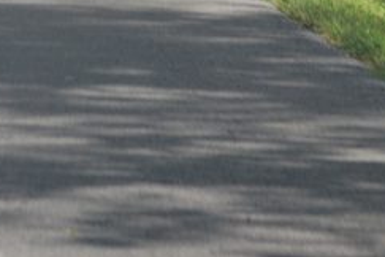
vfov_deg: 2.5
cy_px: -439
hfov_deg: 3.8
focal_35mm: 543
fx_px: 5810
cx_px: -328
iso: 100
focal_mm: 55
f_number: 5.6
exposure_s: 1/125
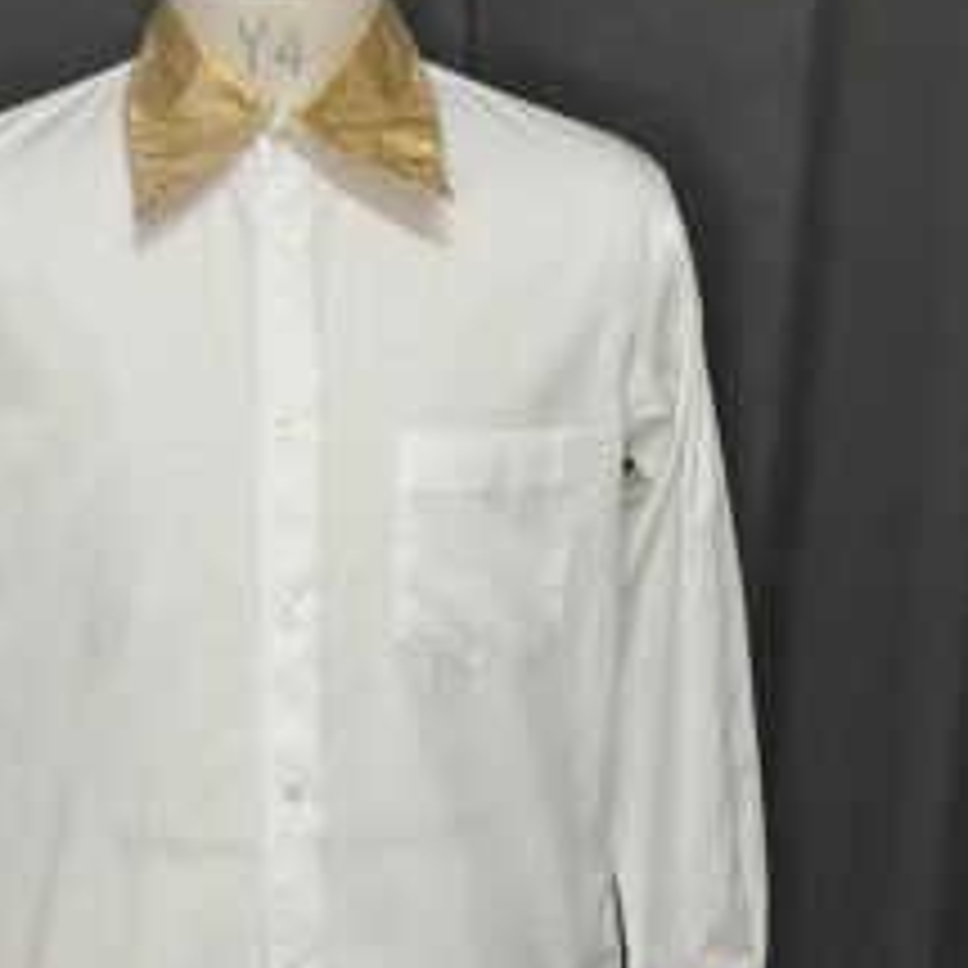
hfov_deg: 36.3
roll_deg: +0.8
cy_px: 549
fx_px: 1455
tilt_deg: -17.5
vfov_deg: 36.7
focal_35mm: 46
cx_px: 302
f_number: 1.8
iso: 50
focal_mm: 3.99
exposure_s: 1/50
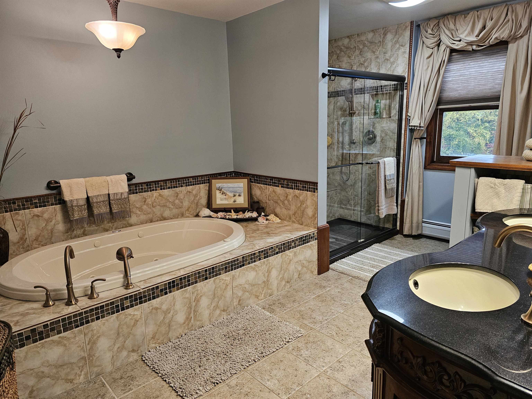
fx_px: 353
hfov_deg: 73.9
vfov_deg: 58.9
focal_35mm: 23
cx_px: 266
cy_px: 200
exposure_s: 1/120
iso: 500
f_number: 1.7
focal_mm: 6.3
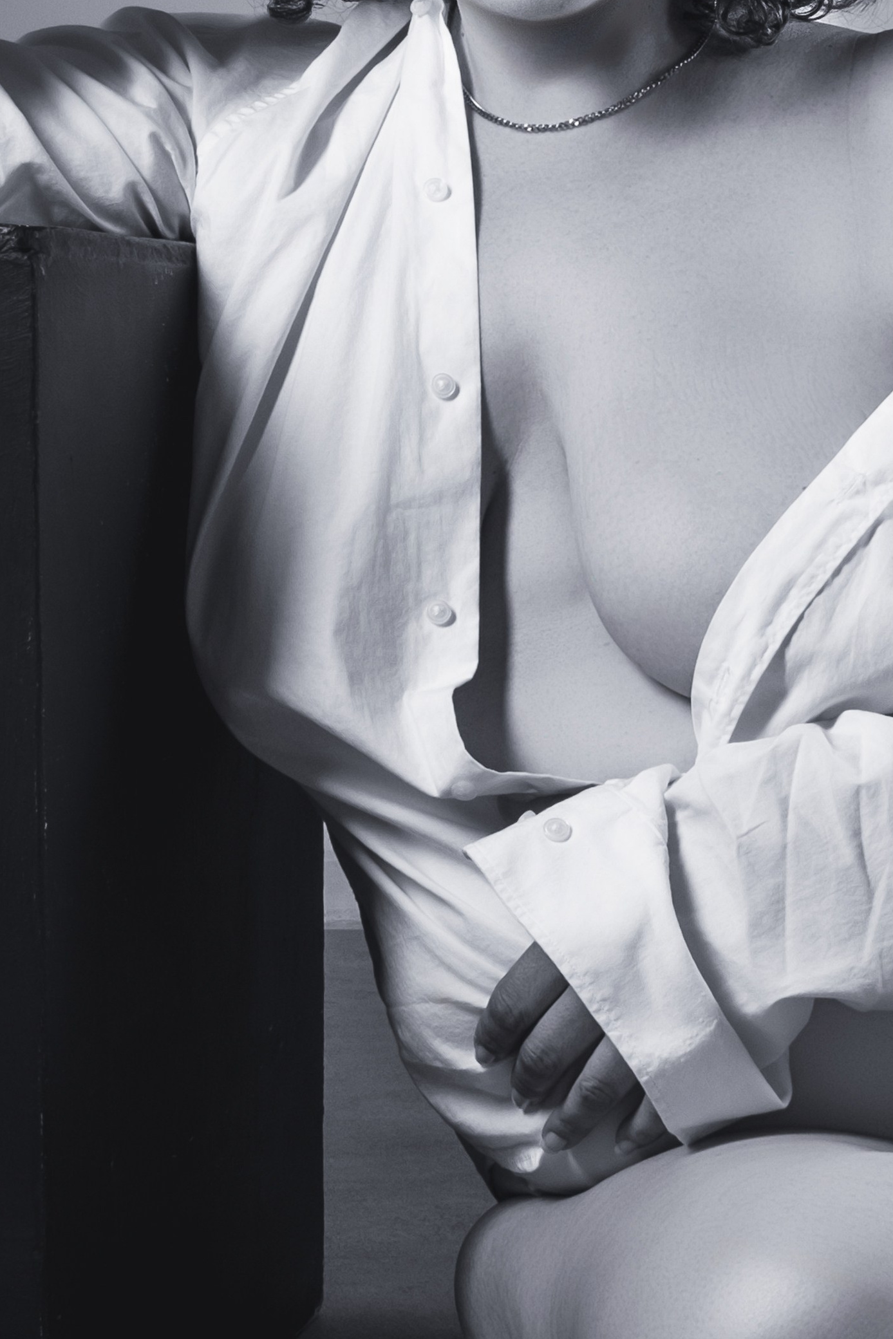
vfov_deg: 40.0
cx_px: 461
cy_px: 341
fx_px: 1786
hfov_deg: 28.1
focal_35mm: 48
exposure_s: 1/100
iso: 100
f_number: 11
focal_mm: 17.6
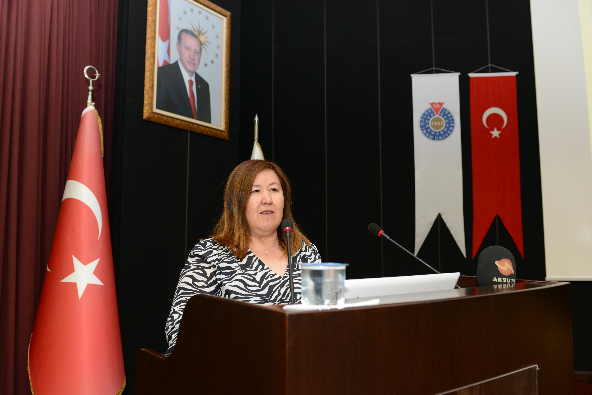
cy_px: 198
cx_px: 296
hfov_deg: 60.3
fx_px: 510
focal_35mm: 31
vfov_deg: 42.3
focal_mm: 31
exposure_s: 1/125
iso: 1250
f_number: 4.5
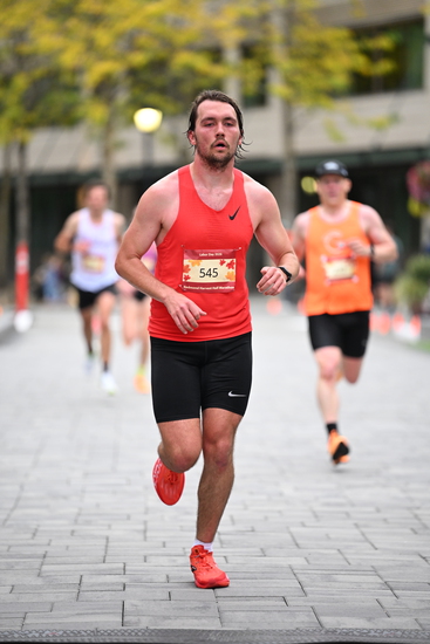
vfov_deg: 11.1
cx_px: 215
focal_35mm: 185
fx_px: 3312
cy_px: 322
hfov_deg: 7.4
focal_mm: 185
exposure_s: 1/1000
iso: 1600
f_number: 2.8
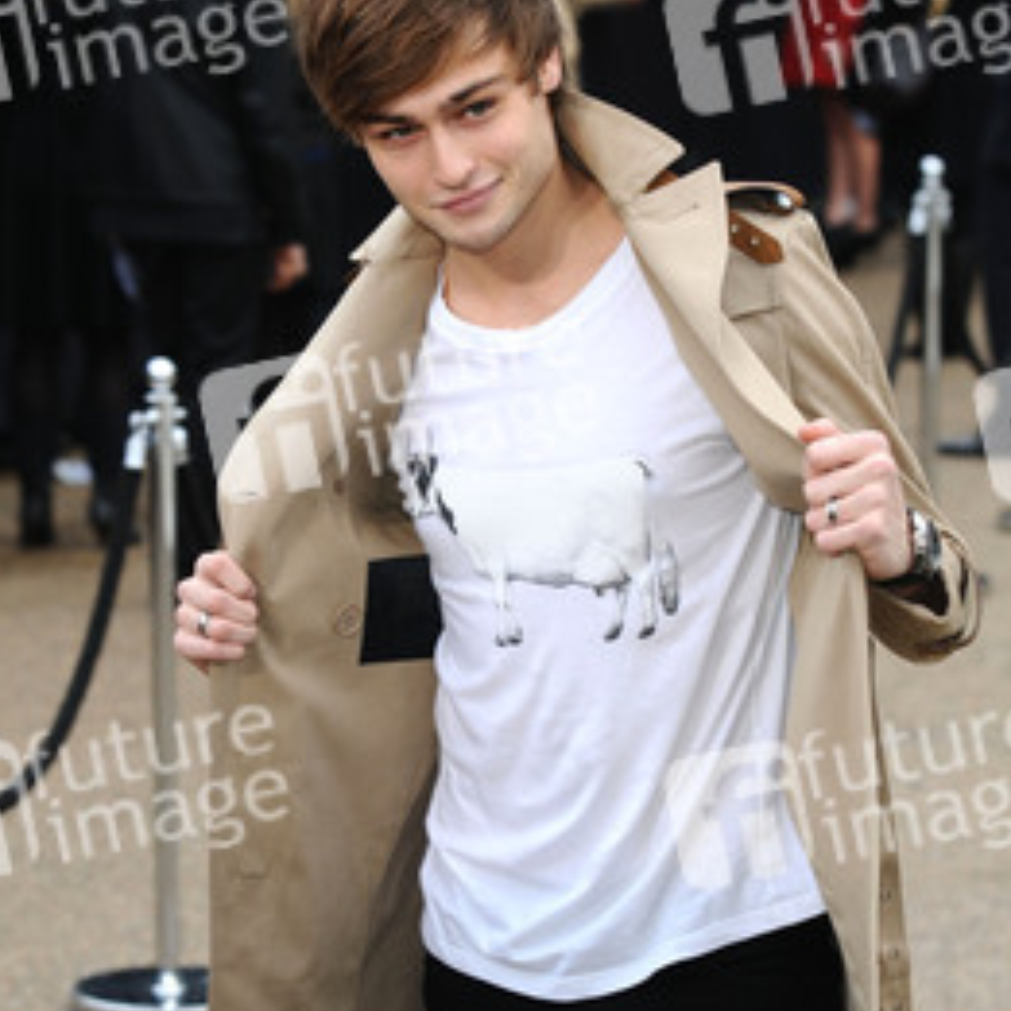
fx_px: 5155
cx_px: 511
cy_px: 604
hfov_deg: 11.2
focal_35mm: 156
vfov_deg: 11.2
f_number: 4.5
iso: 320
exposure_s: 1/160
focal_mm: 80
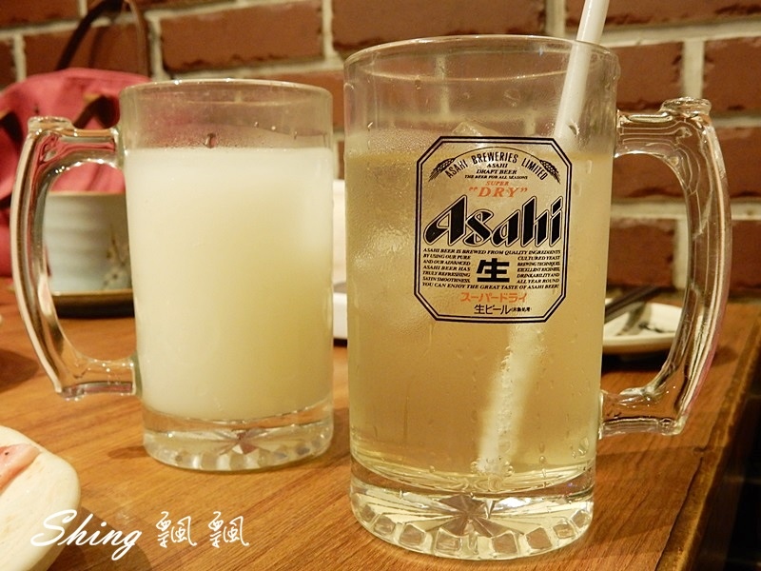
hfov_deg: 51.4
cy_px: 286
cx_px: 380
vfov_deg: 39.7
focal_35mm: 36
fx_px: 791
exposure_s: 1/15
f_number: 4
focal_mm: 6.4
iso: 400
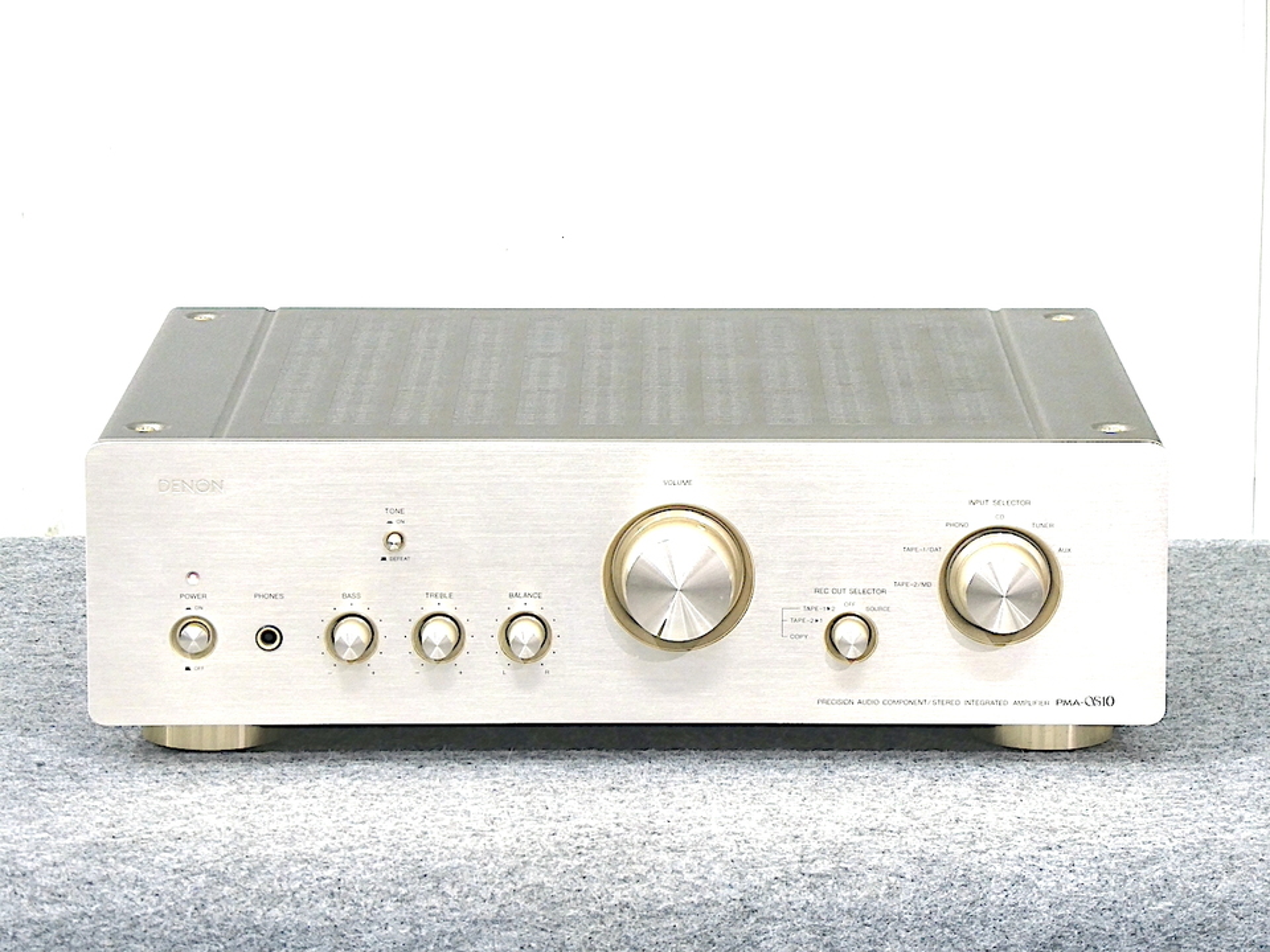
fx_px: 4953
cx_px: 635
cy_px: 476
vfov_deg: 11.0
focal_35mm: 135
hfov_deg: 14.6
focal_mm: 24.2
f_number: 5.3
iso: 200
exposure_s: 1/8
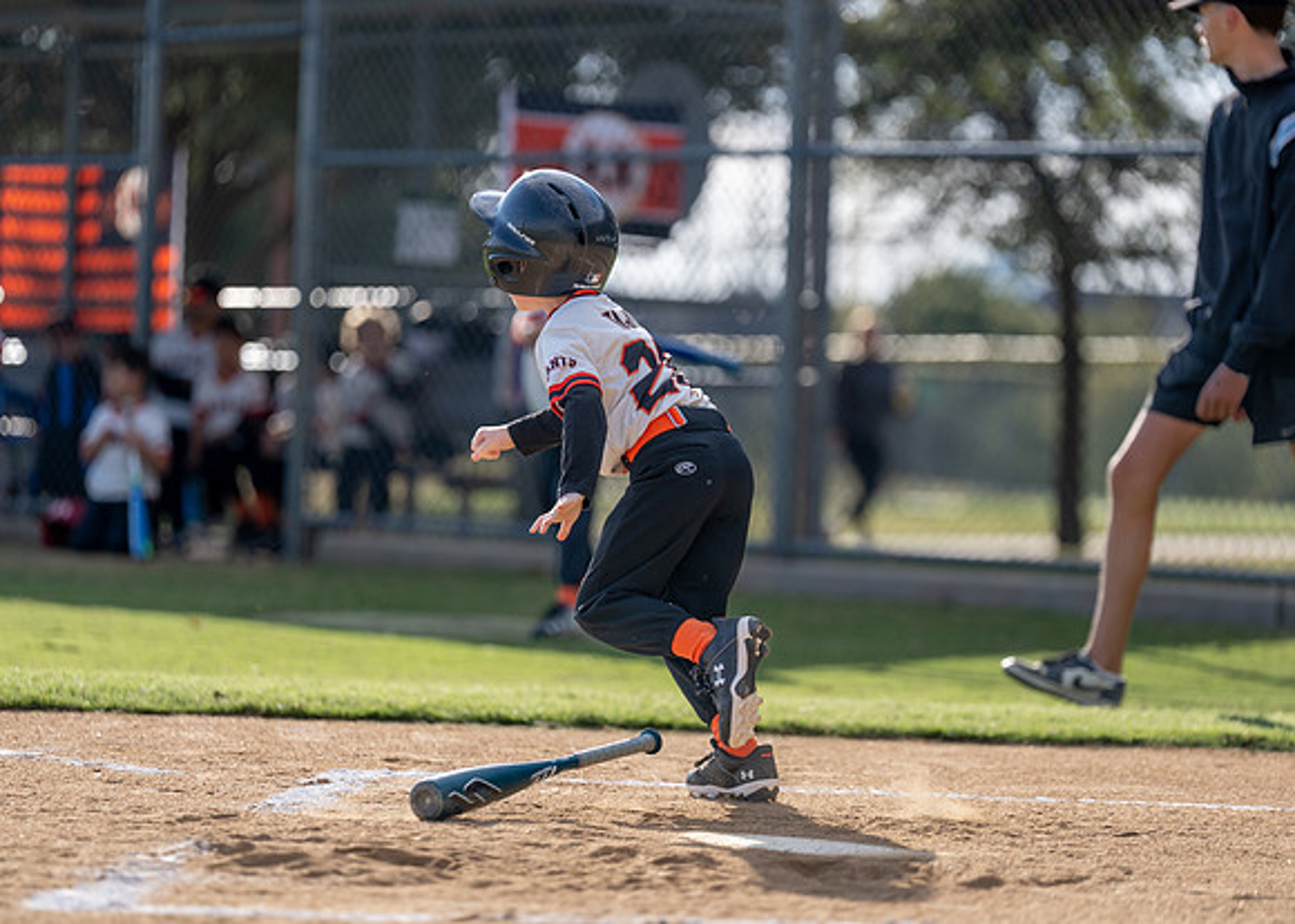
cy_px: 460
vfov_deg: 8.2
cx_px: 667
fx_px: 6410
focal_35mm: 174
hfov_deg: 11.5
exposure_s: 1/1250
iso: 100
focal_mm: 165
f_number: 2.8
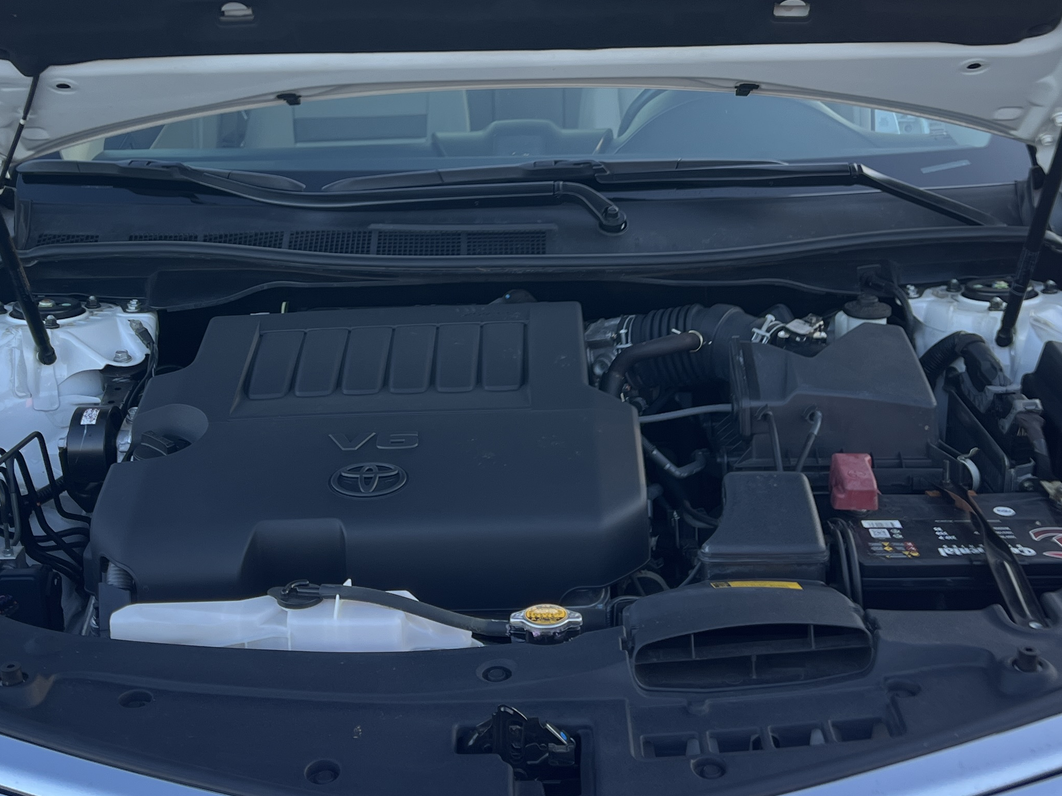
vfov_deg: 28.3
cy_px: 238
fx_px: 1565
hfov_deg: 37.5
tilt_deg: -13.6
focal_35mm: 51
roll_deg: +1.8
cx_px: 509
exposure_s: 1/288
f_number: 1.5
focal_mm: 5.7
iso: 40
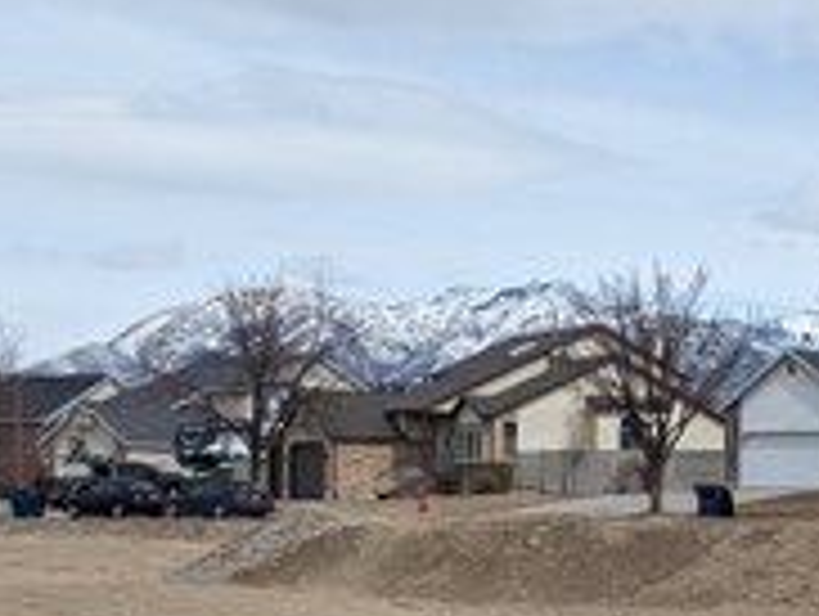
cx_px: 990
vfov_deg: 17.5
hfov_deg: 21.5
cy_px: 468
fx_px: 1990
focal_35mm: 84
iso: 54
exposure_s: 1/3425
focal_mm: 6.81
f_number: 1.85
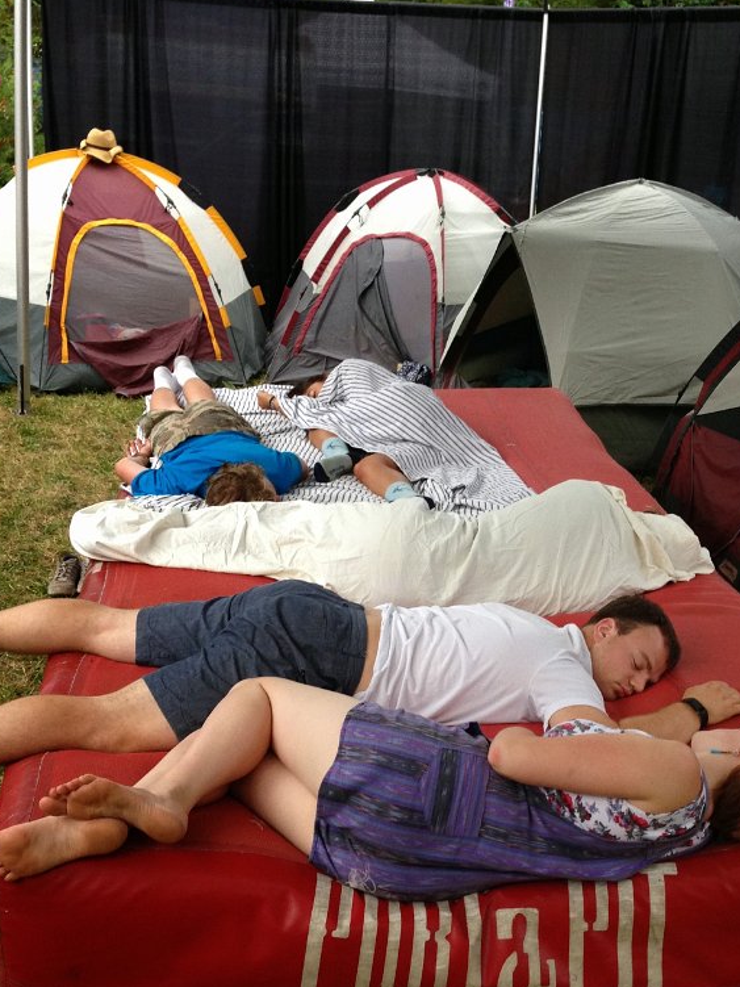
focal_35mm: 45
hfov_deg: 32.1
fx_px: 1283
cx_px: 443
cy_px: 553
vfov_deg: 42.0
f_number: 2.4
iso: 100
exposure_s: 1/120
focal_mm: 4.12
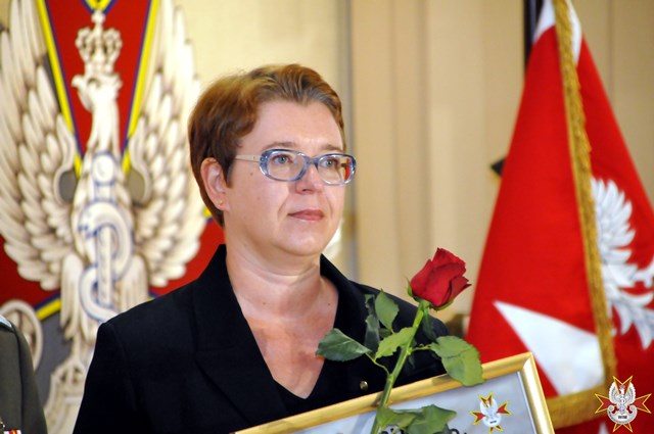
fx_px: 5443
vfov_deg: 4.6
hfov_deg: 6.9
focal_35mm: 300
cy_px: 217
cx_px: 327
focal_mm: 200
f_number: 6.3
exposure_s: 1/60
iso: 2500
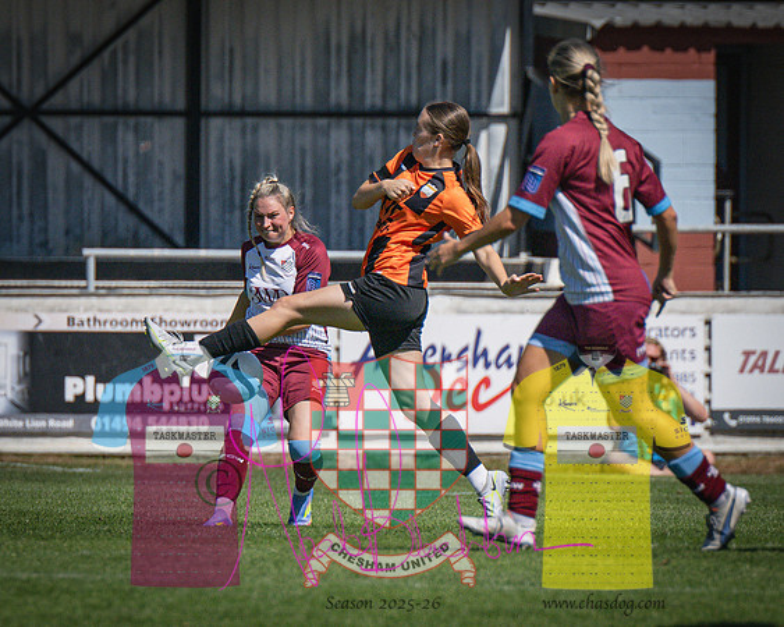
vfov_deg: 1.9
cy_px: 364
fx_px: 18942
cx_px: 201
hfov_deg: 2.4
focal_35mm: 817
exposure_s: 1/6400
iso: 400
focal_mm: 280
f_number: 5
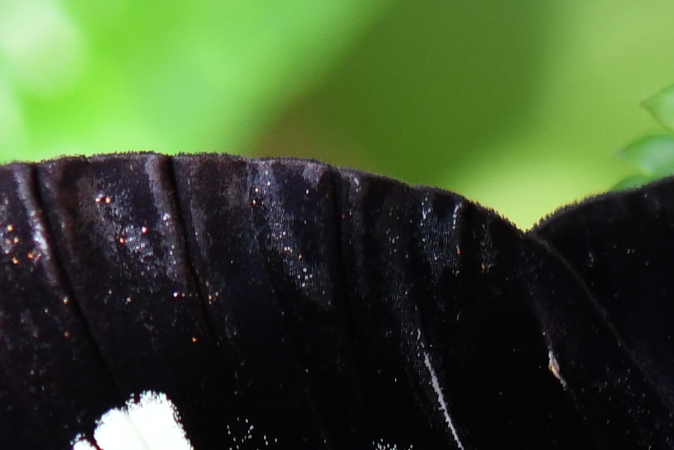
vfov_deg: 3.0
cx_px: 885
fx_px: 8670
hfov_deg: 4.4
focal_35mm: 463
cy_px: 905
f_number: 3
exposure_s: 1/500
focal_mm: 60
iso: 400
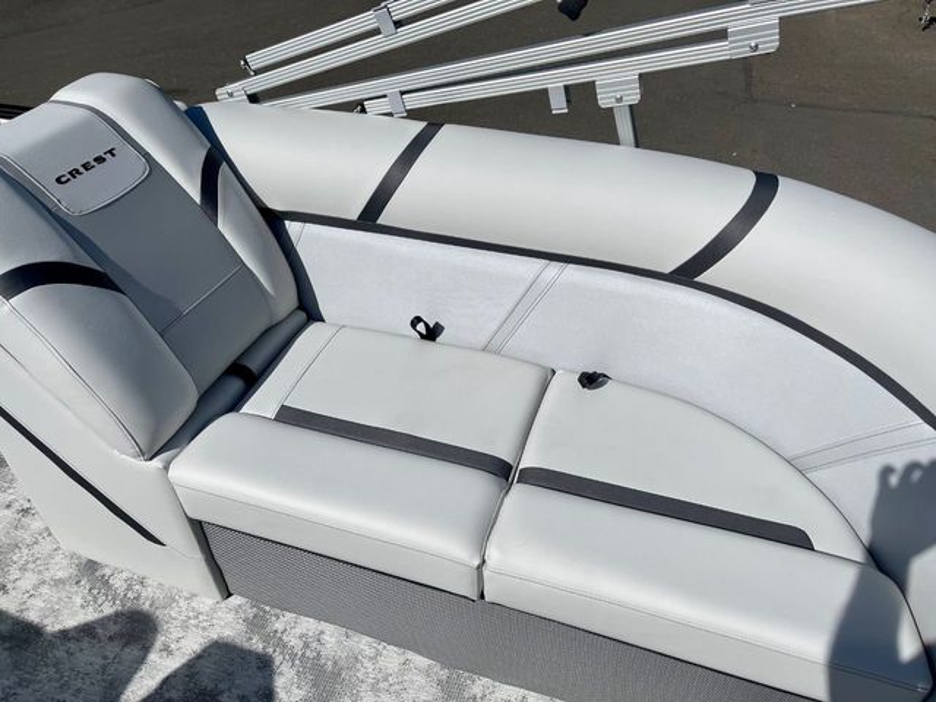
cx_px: 468
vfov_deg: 53.1
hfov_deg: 67.3
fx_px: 703
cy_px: 351
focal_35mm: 26
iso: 32
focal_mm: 5.1
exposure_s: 1/10989
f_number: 1.6
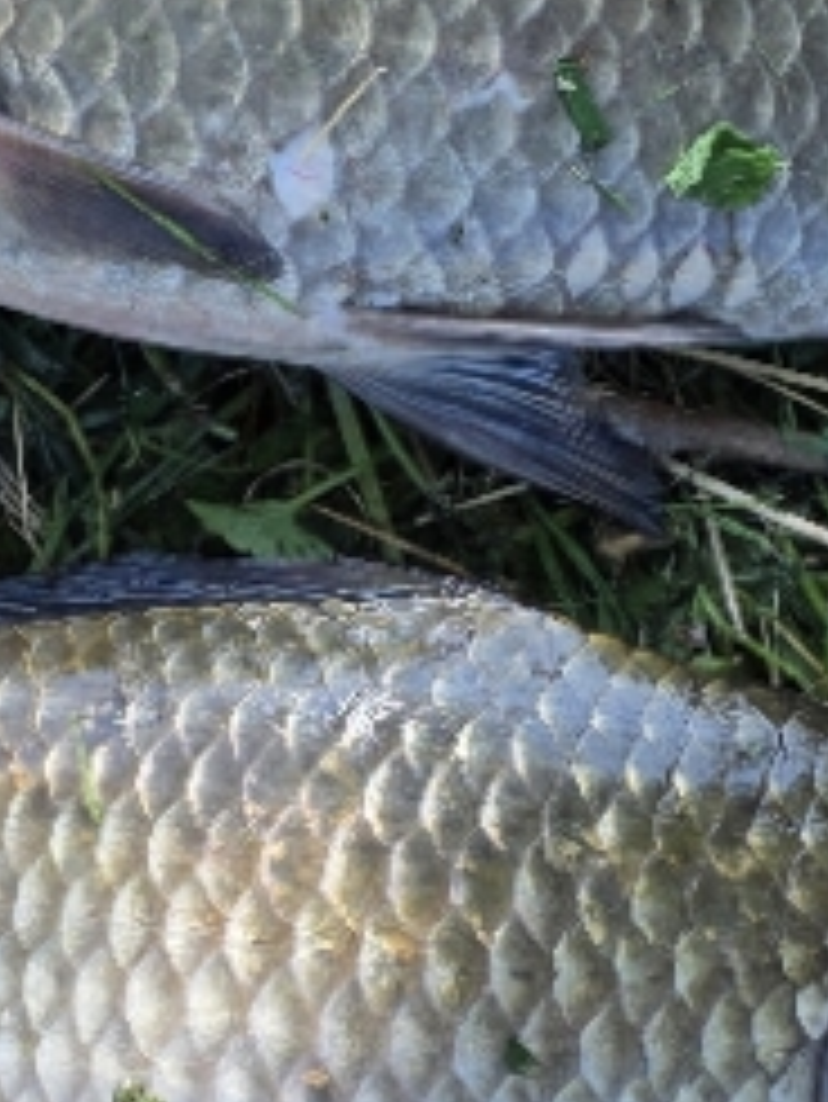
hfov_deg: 12.3
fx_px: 3824
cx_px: 248
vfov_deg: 16.4
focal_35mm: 120
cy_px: 661
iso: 80
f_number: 1.7
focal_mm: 6.3
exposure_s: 1/1358
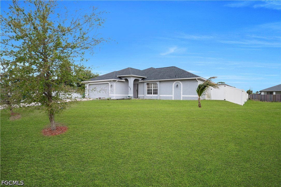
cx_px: 140
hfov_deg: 90.0
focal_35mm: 18
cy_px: 94
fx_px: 140
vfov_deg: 67.4
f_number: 5
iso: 100
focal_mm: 12
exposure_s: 1/100
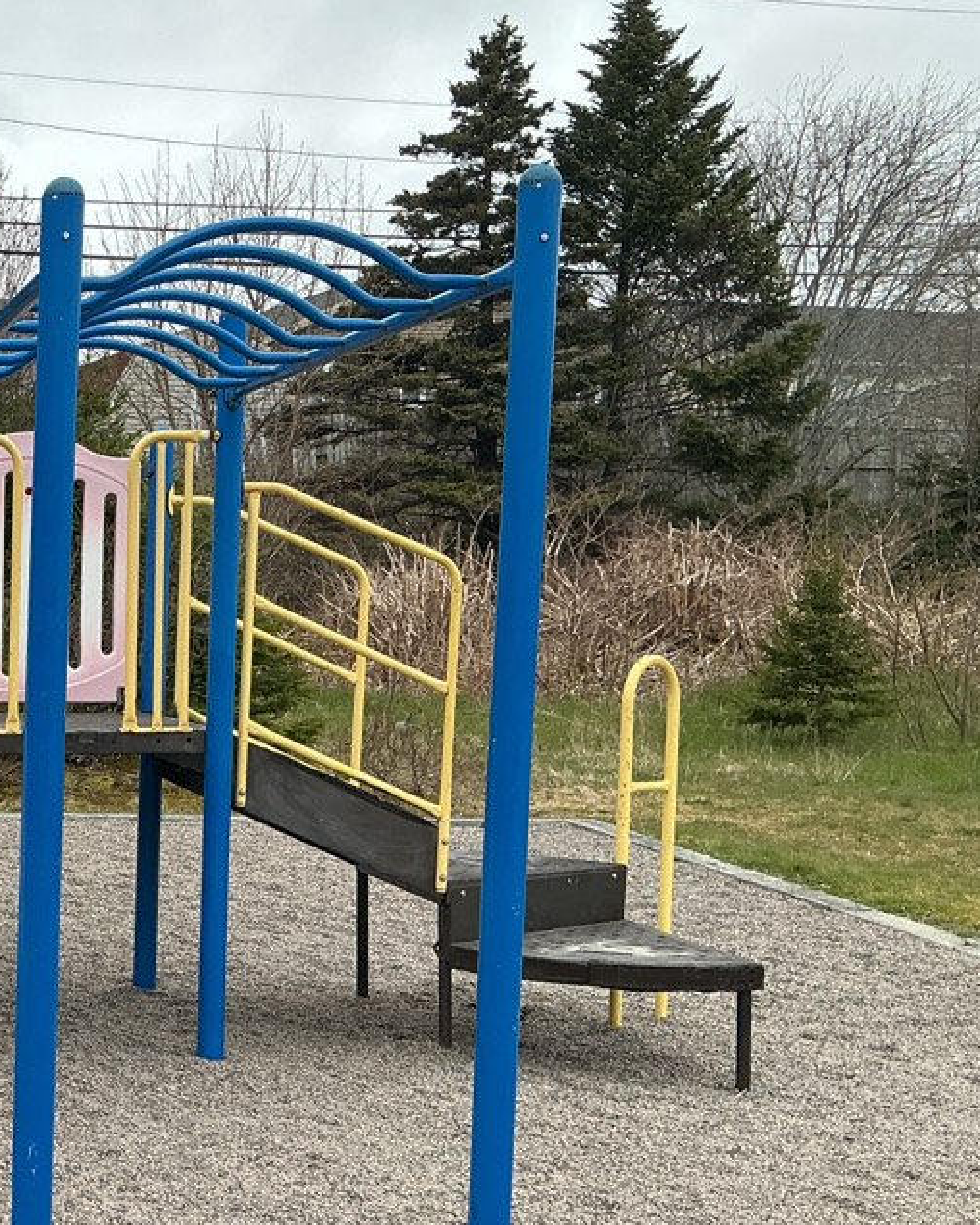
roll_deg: +0.2
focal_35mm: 57
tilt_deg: -3.0
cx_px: -181
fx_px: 2066
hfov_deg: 24.3
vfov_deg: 32.9
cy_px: 767
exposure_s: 1/1377
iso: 25
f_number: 1.8
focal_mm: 3
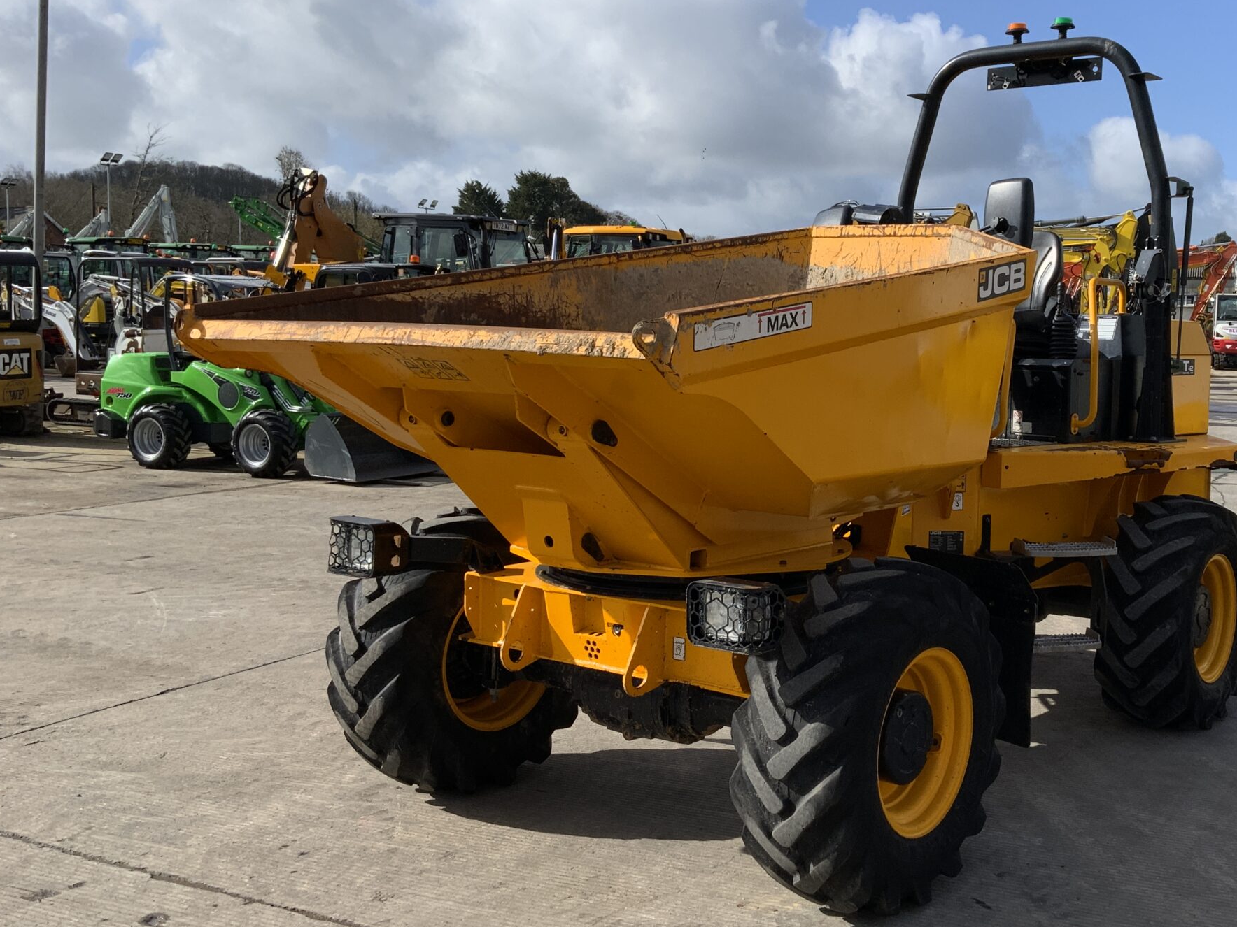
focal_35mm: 42
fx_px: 1501
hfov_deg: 44.1
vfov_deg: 34.3
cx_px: 835
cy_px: 418
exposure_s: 1/2227
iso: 20
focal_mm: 3
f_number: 1.8
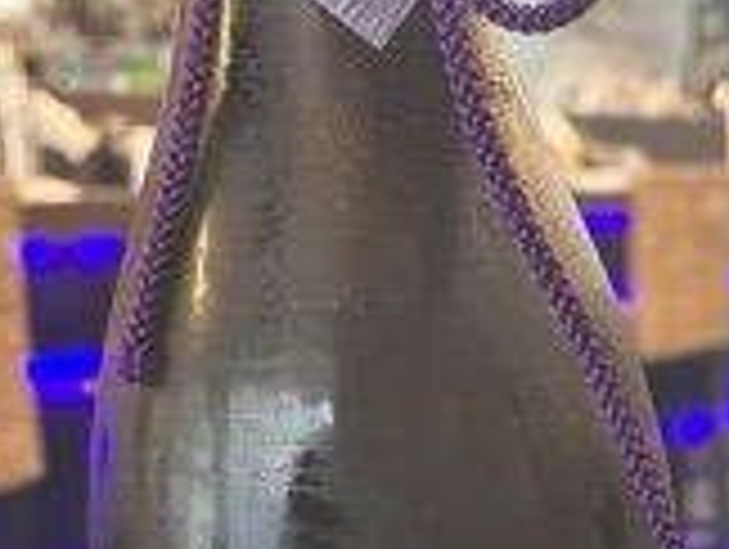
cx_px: 693
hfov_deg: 24.4
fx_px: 1624
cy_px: 626
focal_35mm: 77
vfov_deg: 18.4
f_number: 1.6
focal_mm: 5.1
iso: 320
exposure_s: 1/60
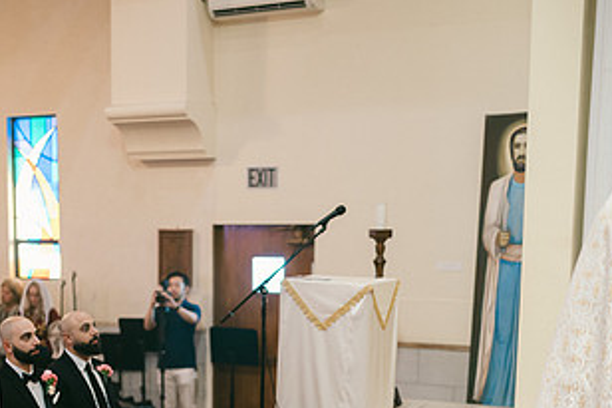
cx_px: 179
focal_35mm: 66
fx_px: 1121
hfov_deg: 30.2
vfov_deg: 20.1
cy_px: 381
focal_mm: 35
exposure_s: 1/320
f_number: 1.2
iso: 800
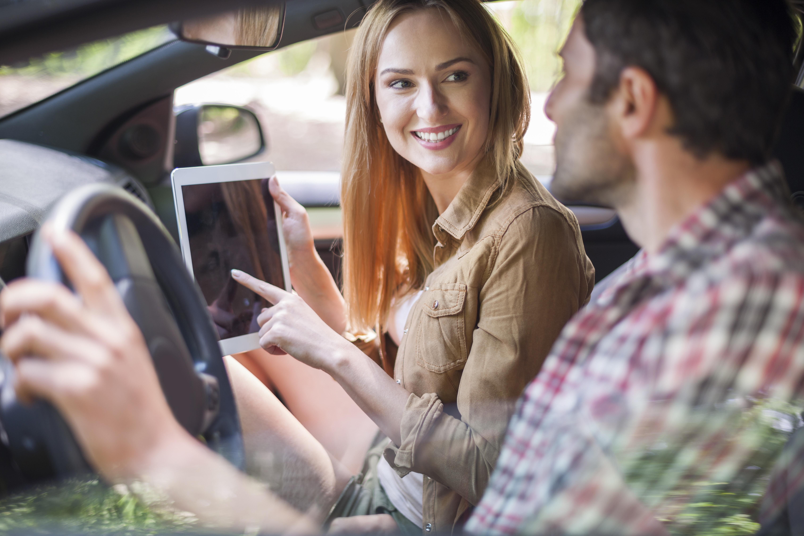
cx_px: 402
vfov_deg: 27.0
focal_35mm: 50
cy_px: 268
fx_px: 1117
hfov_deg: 39.6
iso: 160
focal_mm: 50
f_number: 1.8
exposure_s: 1/100
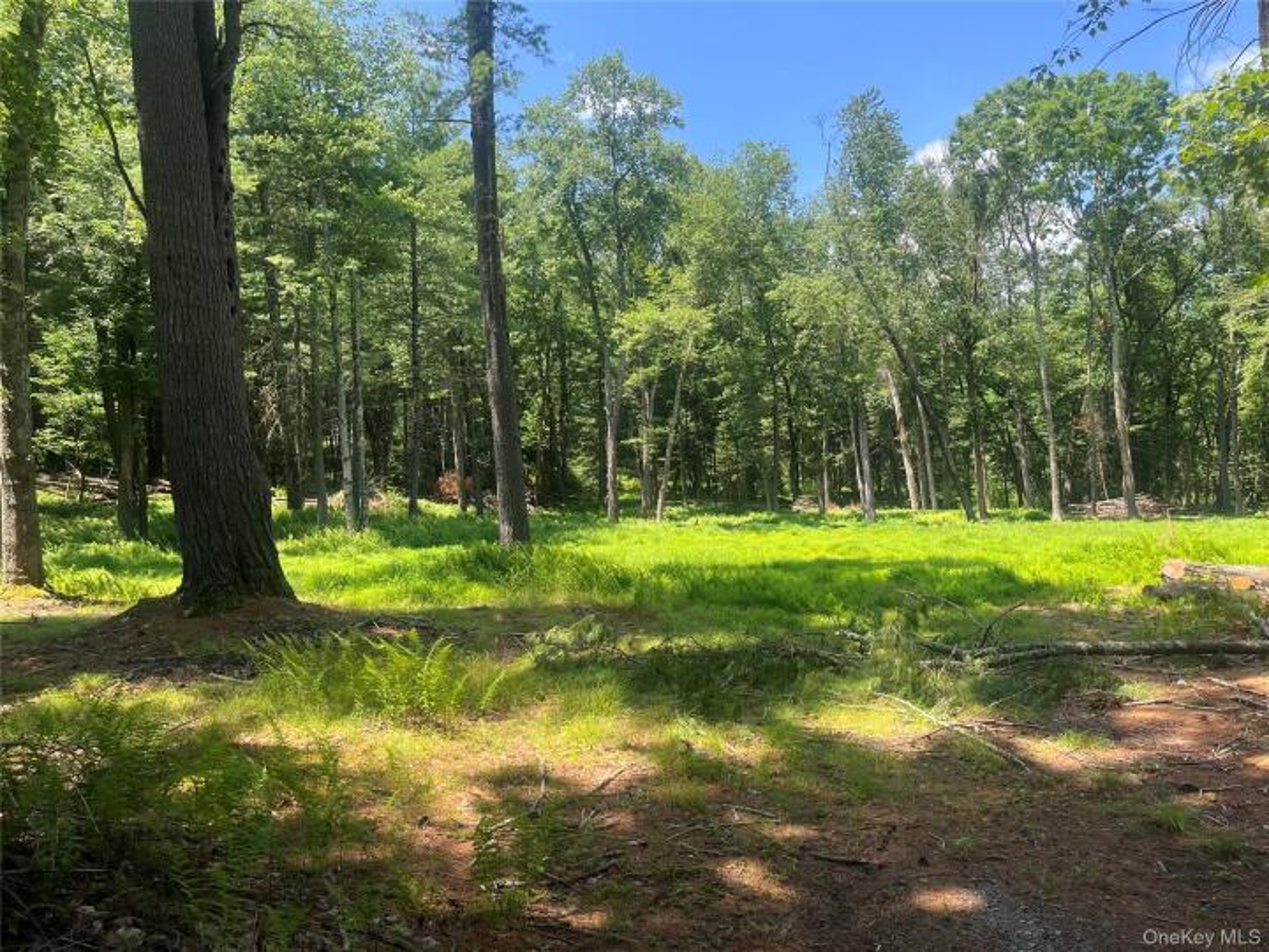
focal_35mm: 26
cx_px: 634
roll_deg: +1.7
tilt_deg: +2.1
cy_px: 476
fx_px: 953
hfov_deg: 67.3
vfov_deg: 53.1
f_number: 1.6
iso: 50
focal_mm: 5.1
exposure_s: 1/701
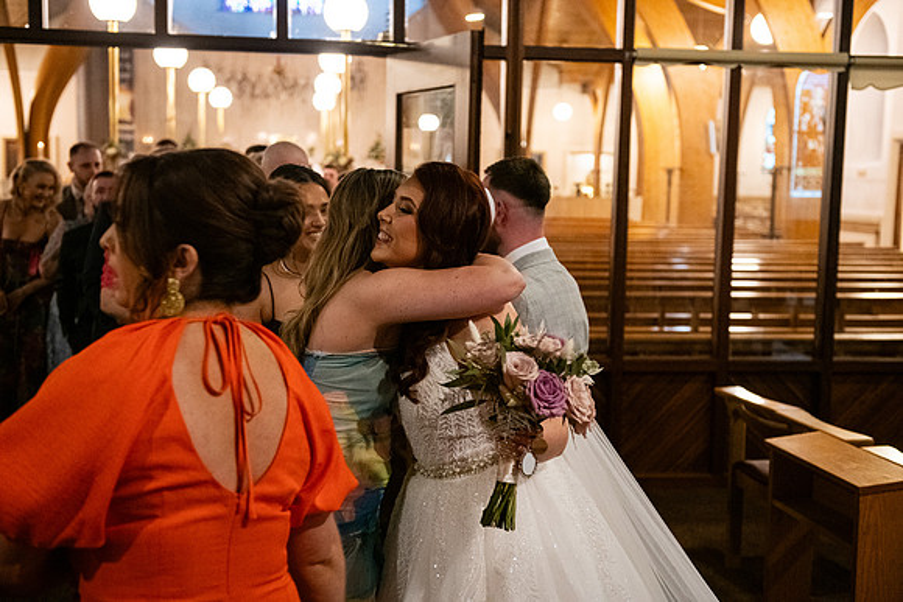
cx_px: 452
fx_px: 1204
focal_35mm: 48
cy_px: 301
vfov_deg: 28.1
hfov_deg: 41.1
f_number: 3.5
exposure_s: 1/160
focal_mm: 48
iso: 2500
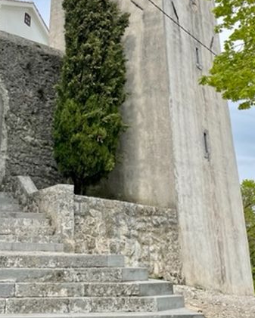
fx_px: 462
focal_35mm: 49
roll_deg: -1.9
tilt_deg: +25.5
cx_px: 82
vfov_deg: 35.7
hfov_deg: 30.6
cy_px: 31
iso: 32
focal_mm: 4.2
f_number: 1.6
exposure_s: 1/3401
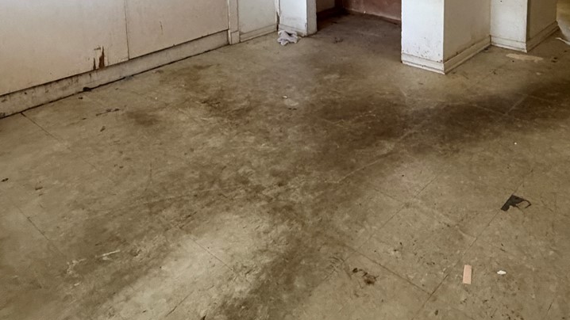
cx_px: 387
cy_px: -45
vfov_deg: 30.4
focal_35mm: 34
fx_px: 514
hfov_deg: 56.6
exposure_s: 1/60
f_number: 2.2
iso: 800
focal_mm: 2.22
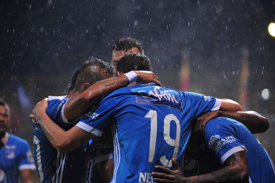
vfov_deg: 6.9
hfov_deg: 10.3
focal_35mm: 200
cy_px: 92
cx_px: 138
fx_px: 1527
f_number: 4
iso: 3200
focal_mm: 200
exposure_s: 1/500
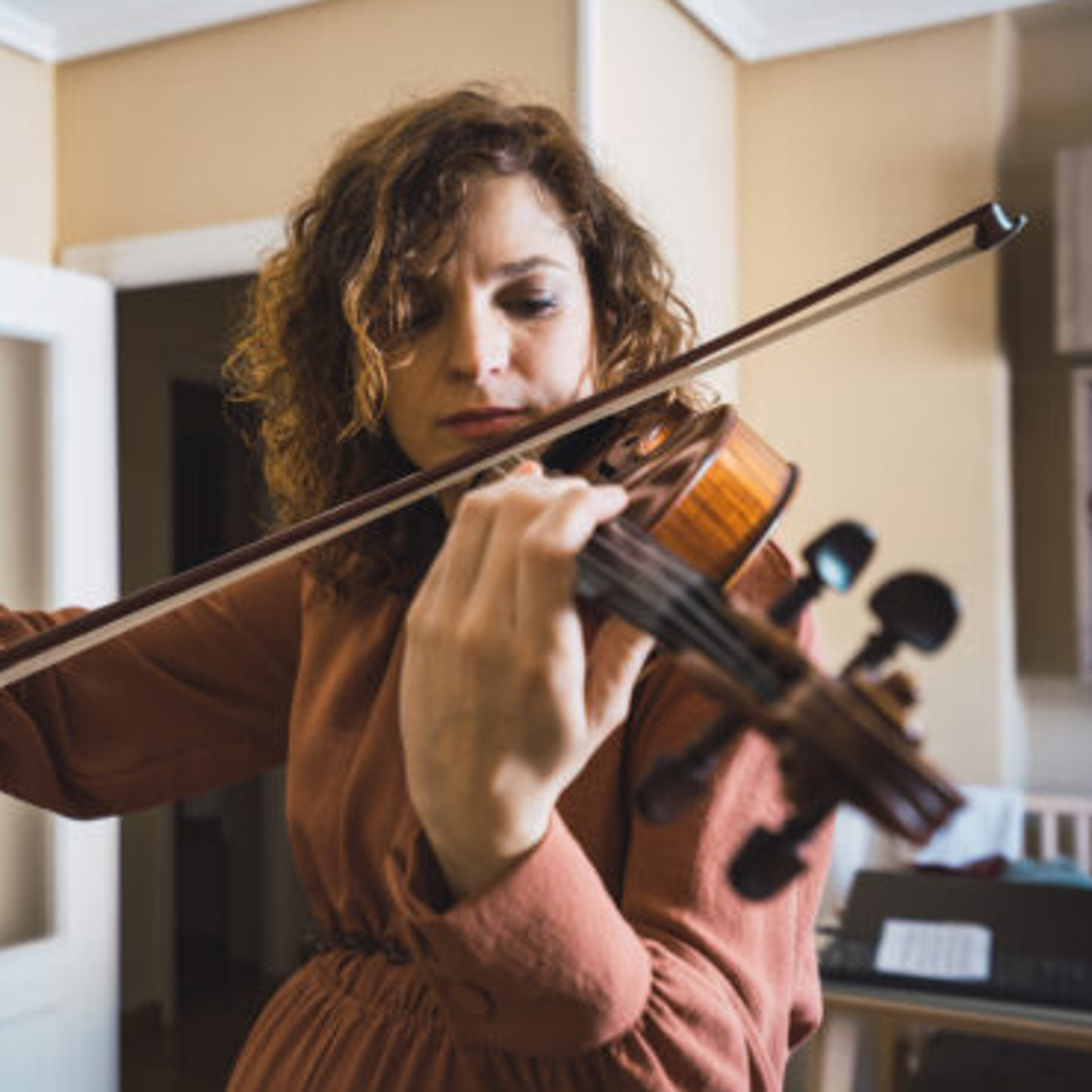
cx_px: 314
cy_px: 545
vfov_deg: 37.6
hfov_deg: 36.9
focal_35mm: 45
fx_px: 1606
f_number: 4
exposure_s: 1/60
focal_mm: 35
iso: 1000
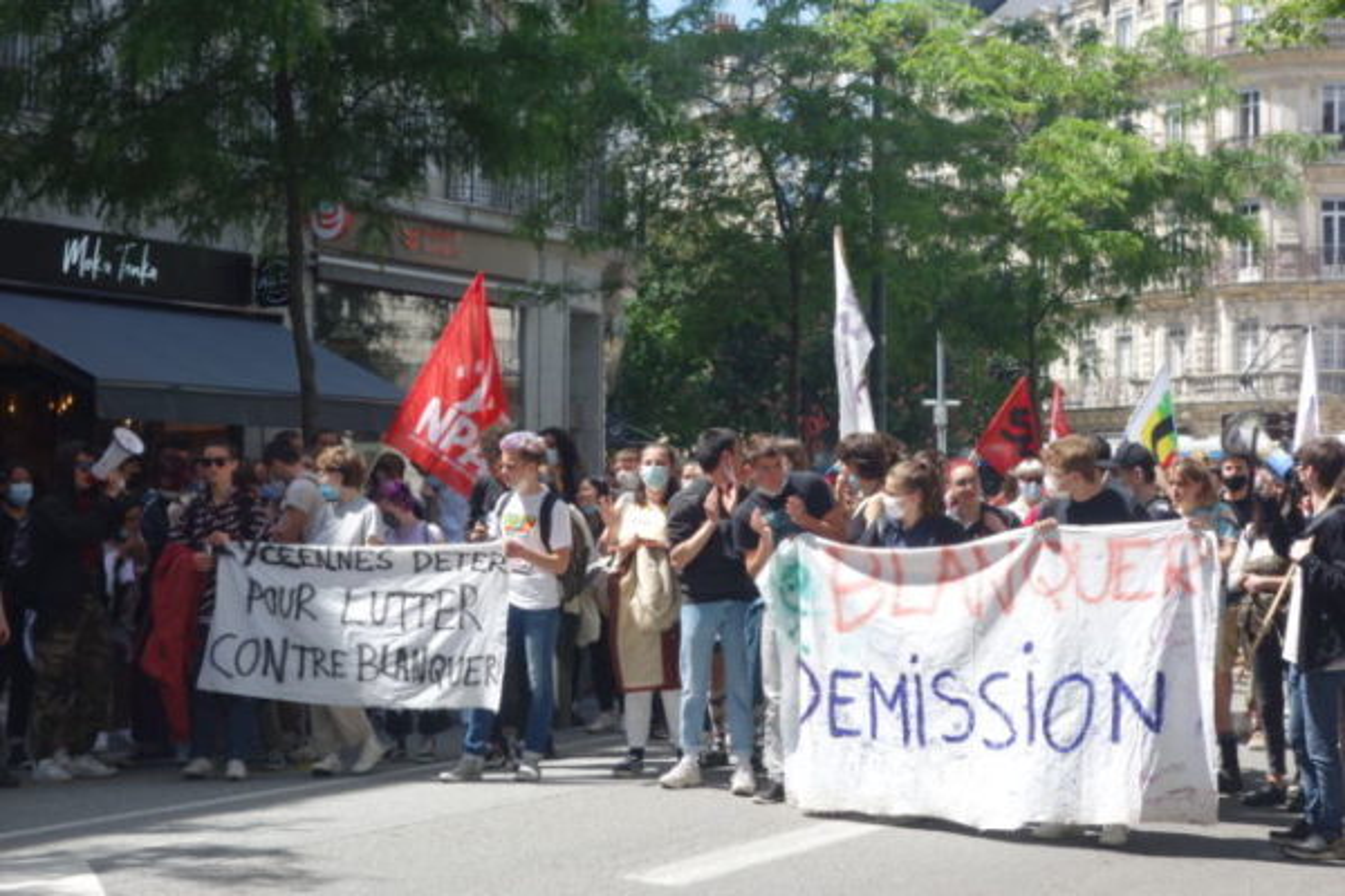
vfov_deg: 19.5
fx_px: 2615
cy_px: 448
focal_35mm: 70
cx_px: 672
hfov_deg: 28.8
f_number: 5.6
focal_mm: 25.93
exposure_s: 1/250
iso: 125
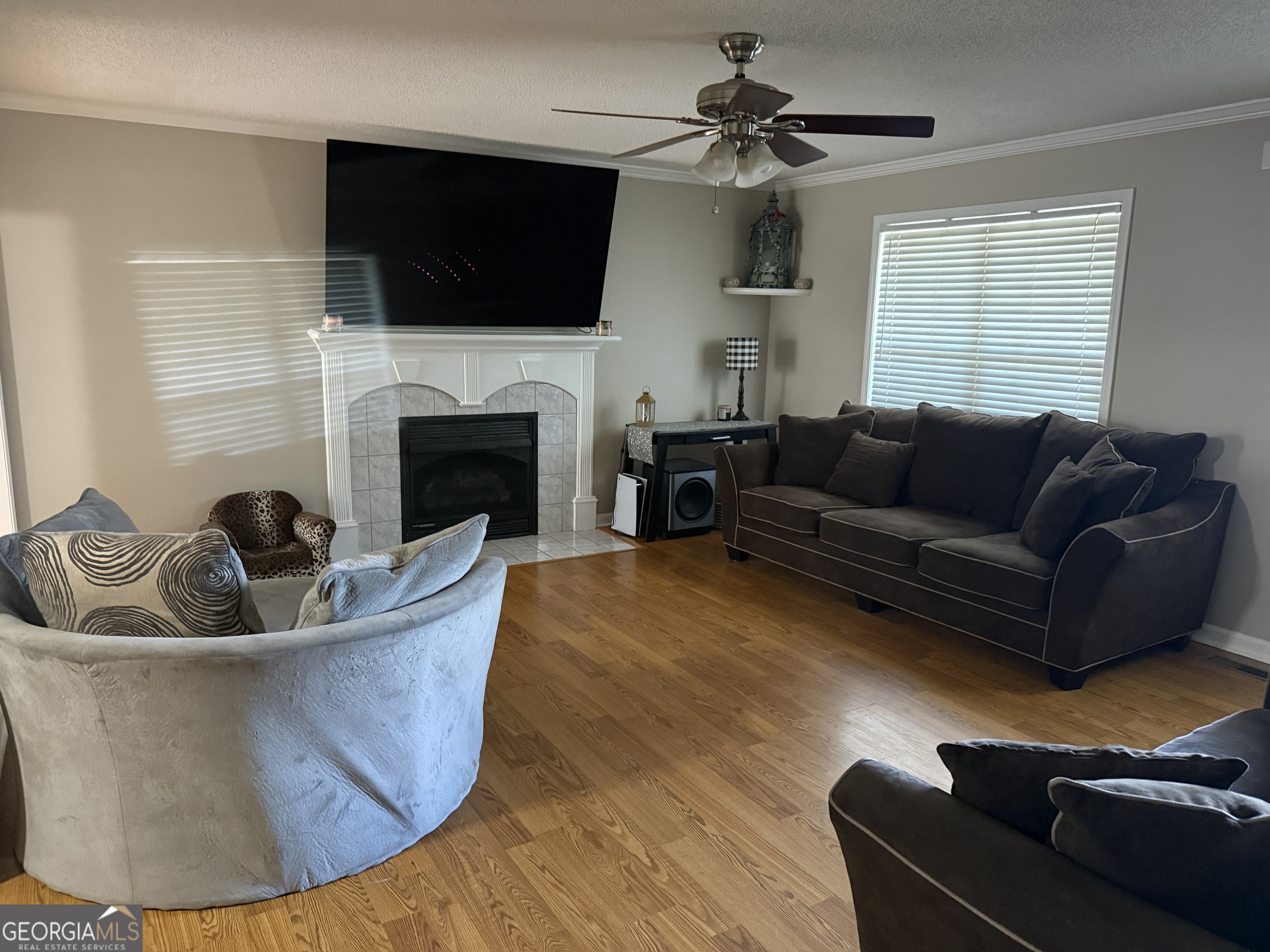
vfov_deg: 56.8
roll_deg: +0.0
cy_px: 476
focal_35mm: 24
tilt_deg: -10.7
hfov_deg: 71.6
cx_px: 635
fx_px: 881
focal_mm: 6.76
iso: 800
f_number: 1.78
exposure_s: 1/30
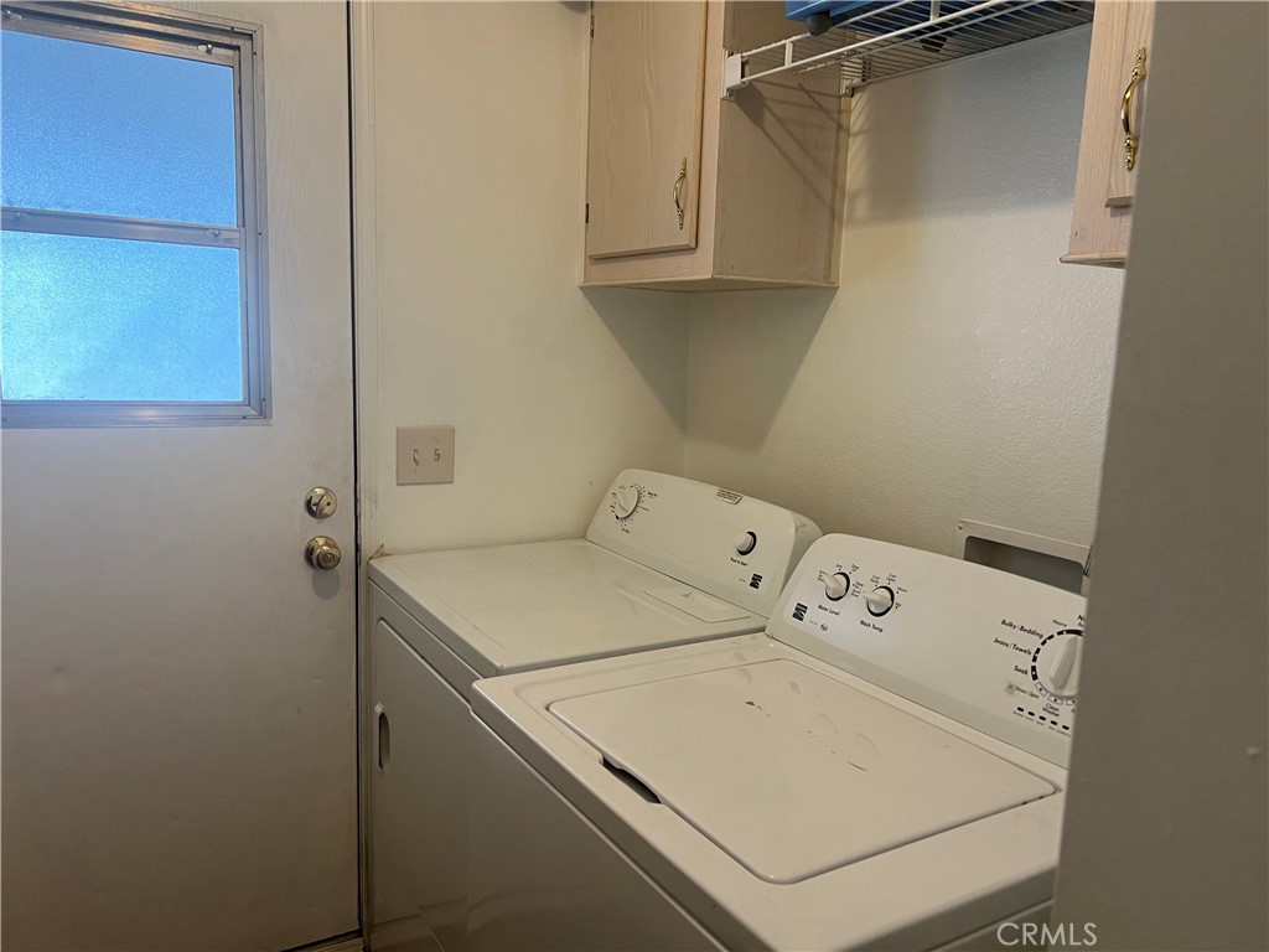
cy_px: 476
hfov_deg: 67.3
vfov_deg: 53.1
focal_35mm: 26
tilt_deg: -8.7
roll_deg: -1.9
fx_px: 953
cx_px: 634
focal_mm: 5.7
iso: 100
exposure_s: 1/60
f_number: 1.5
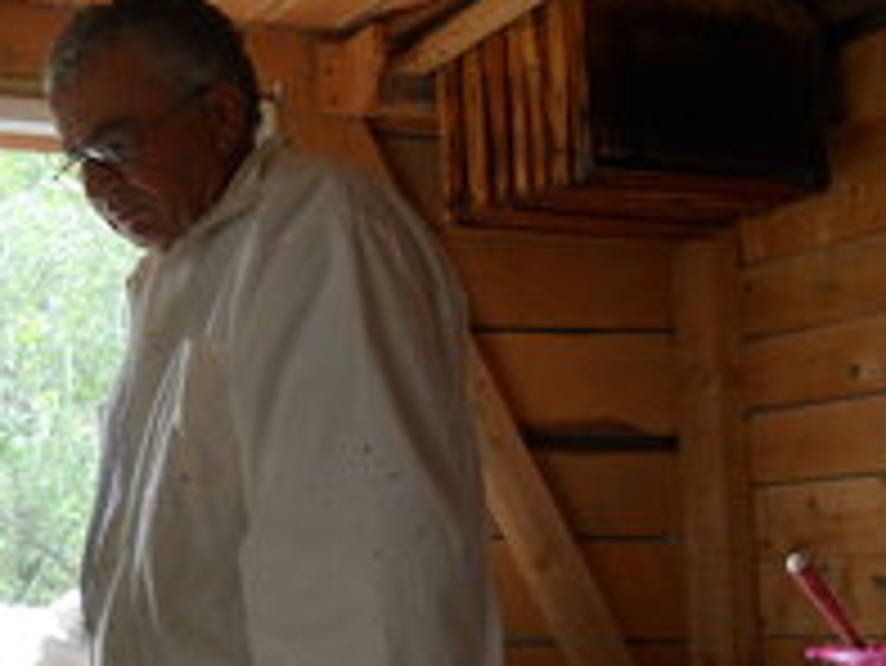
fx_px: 1870
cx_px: 153
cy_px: 236
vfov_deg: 20.1
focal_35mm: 73
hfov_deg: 26.1
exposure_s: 1/60
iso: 80
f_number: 3.1
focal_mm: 6.72
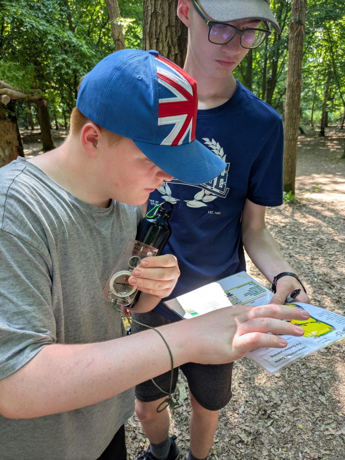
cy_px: 230
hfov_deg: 54.9
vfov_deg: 69.4
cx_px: 172
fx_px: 332
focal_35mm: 25
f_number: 1.89
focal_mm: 5.43
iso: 81
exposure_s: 1/100
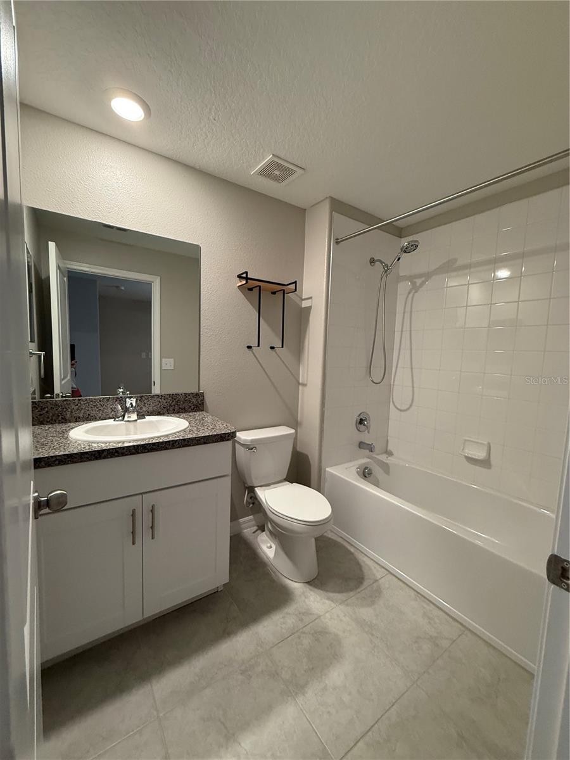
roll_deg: -2.2
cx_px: 285
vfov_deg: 102.1
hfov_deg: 85.7
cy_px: 380
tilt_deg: -4.1
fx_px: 307
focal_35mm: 14
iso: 320
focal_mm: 2.22
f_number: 2.2
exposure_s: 1/60
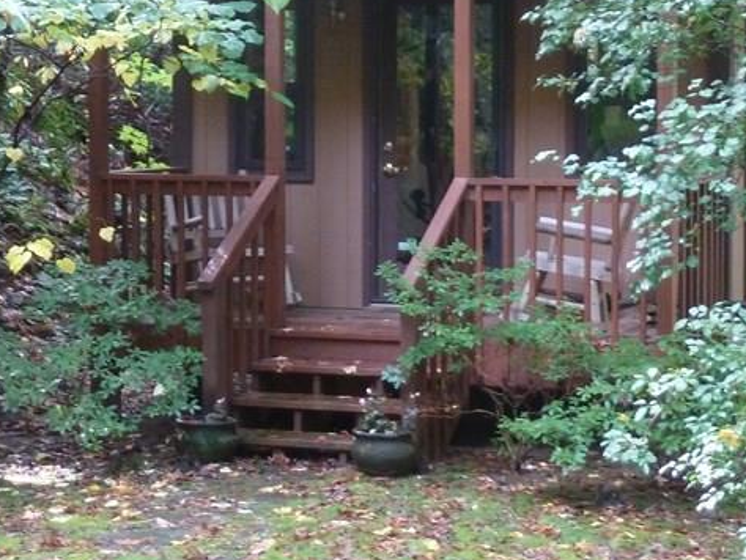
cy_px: 230
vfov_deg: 15.6
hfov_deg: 20.6
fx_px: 2048
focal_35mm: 95
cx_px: 409
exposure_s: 1/20
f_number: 3.7
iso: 400
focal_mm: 7.3
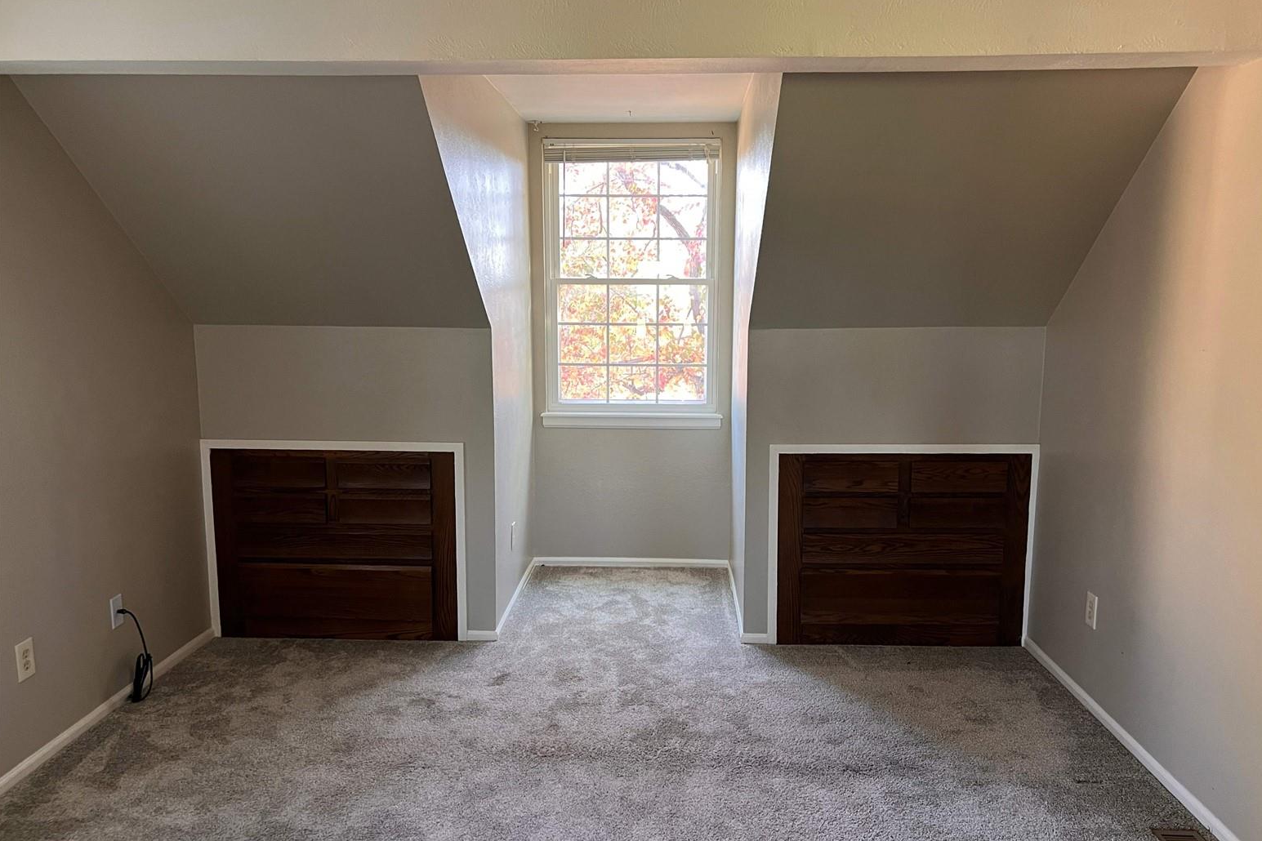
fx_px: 981
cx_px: 649
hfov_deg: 65.5
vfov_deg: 46.4
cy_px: 443
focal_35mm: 28
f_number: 1.5
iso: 250
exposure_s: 1/60
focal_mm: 5.7
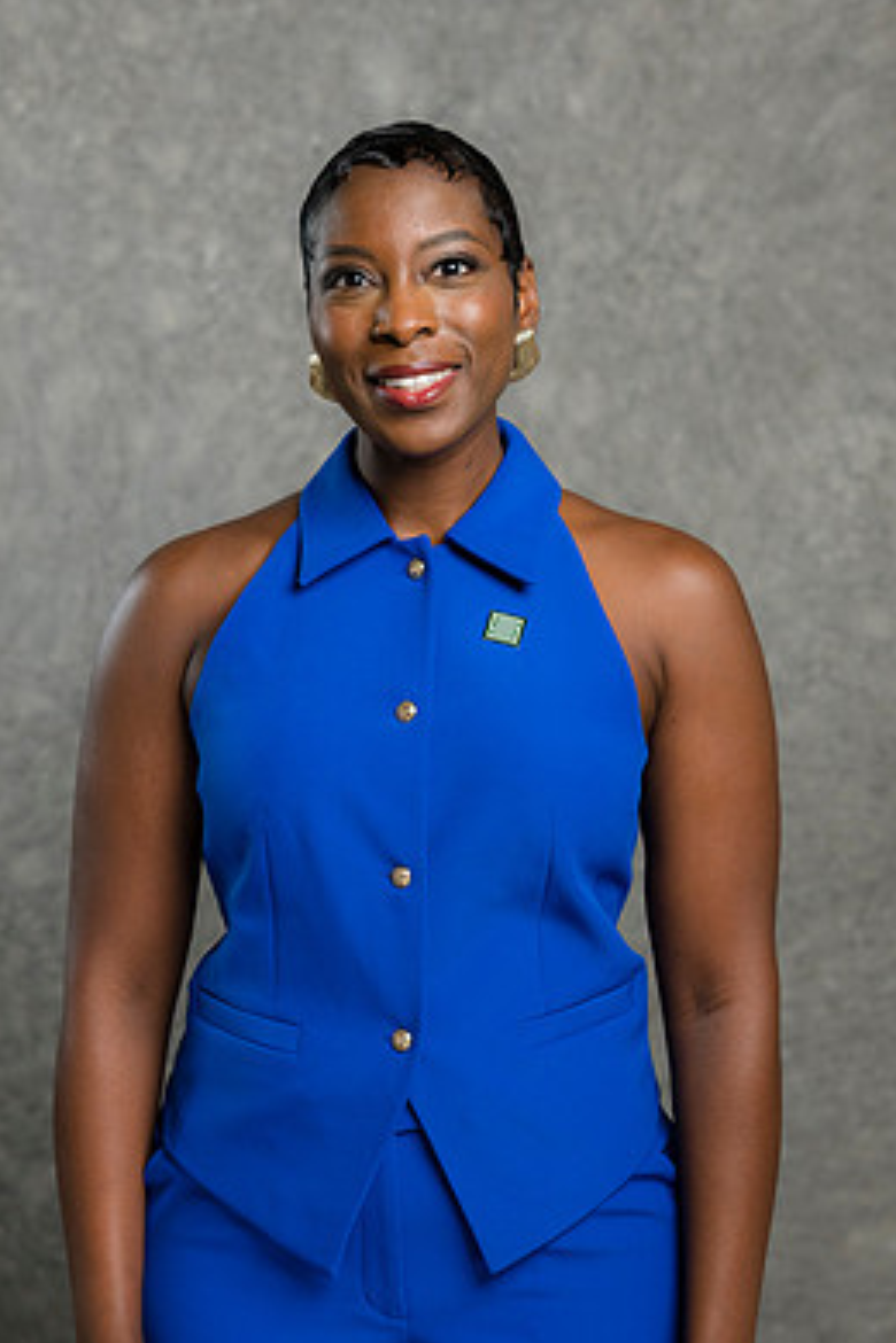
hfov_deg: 14.0
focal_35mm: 98
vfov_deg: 20.8
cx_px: 400
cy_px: 713
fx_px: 3658
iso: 125
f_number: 5
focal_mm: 85
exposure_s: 1/200
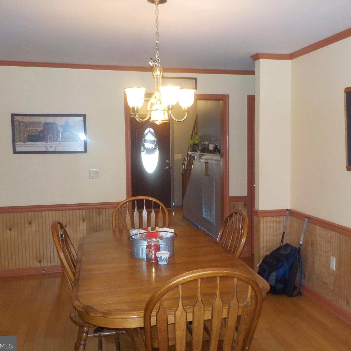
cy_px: 176
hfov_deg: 46.0
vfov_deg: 46.0
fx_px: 413
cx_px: 197
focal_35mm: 36
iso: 280
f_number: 3.3
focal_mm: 4.1
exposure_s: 1/30
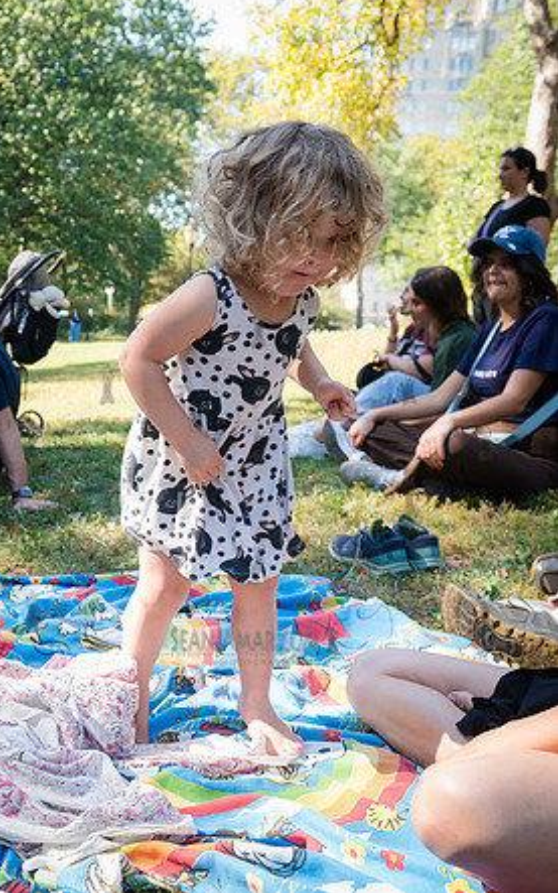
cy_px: 441
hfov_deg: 28.9
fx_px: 1022
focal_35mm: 42
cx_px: 19
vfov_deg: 47.2
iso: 1000
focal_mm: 27
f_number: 4.5
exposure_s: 1/800
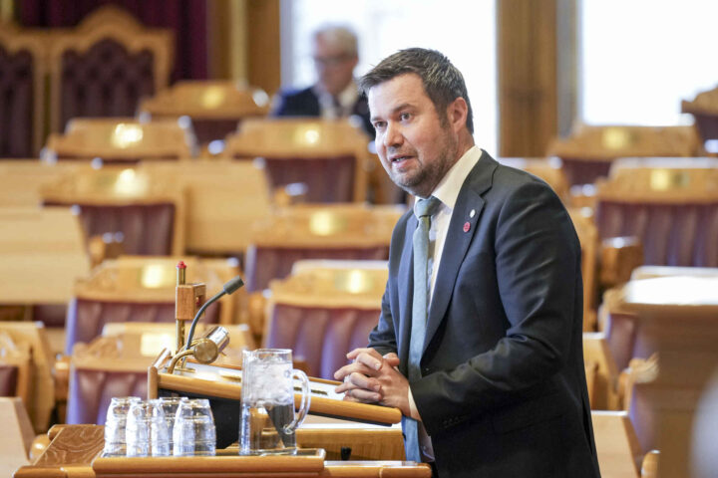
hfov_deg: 6.9
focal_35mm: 300
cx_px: 359
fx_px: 5983
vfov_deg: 4.6
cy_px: 239
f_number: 2.8
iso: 1600
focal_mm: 200
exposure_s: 1/200
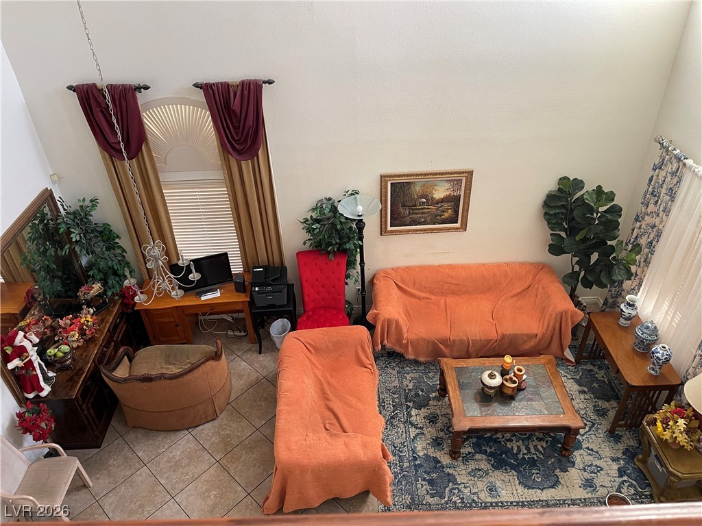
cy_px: 263
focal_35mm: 25
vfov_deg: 54.9
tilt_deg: -34.8
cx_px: 351
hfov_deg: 69.4
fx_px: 507
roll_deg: +3.2
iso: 200
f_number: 1.6
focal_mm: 5.1
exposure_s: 1/60
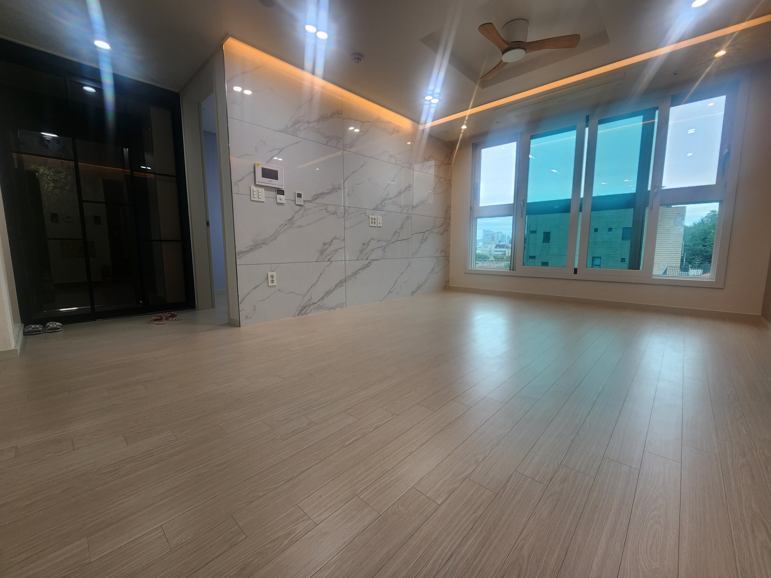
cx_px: 386
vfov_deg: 89.9
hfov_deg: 106.2
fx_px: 290
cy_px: 289
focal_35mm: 13
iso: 64
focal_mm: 2.2
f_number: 2.2
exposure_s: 1/120
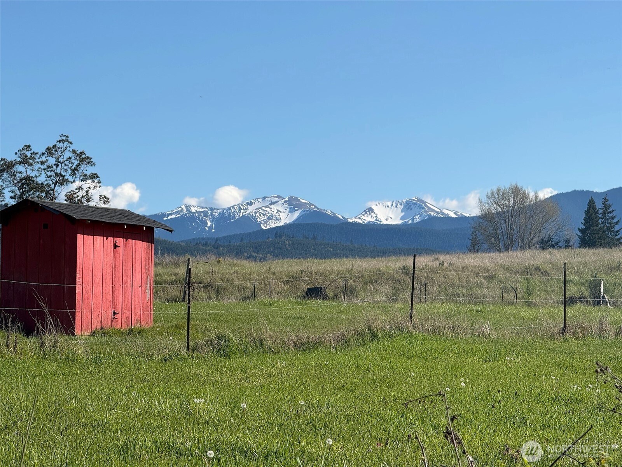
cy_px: 234
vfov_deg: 12.3
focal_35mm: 120
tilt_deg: +2.5
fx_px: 2156
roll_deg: -1.3
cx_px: 311
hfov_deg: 16.4
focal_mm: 15.66
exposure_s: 1/1546
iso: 50
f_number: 2.8
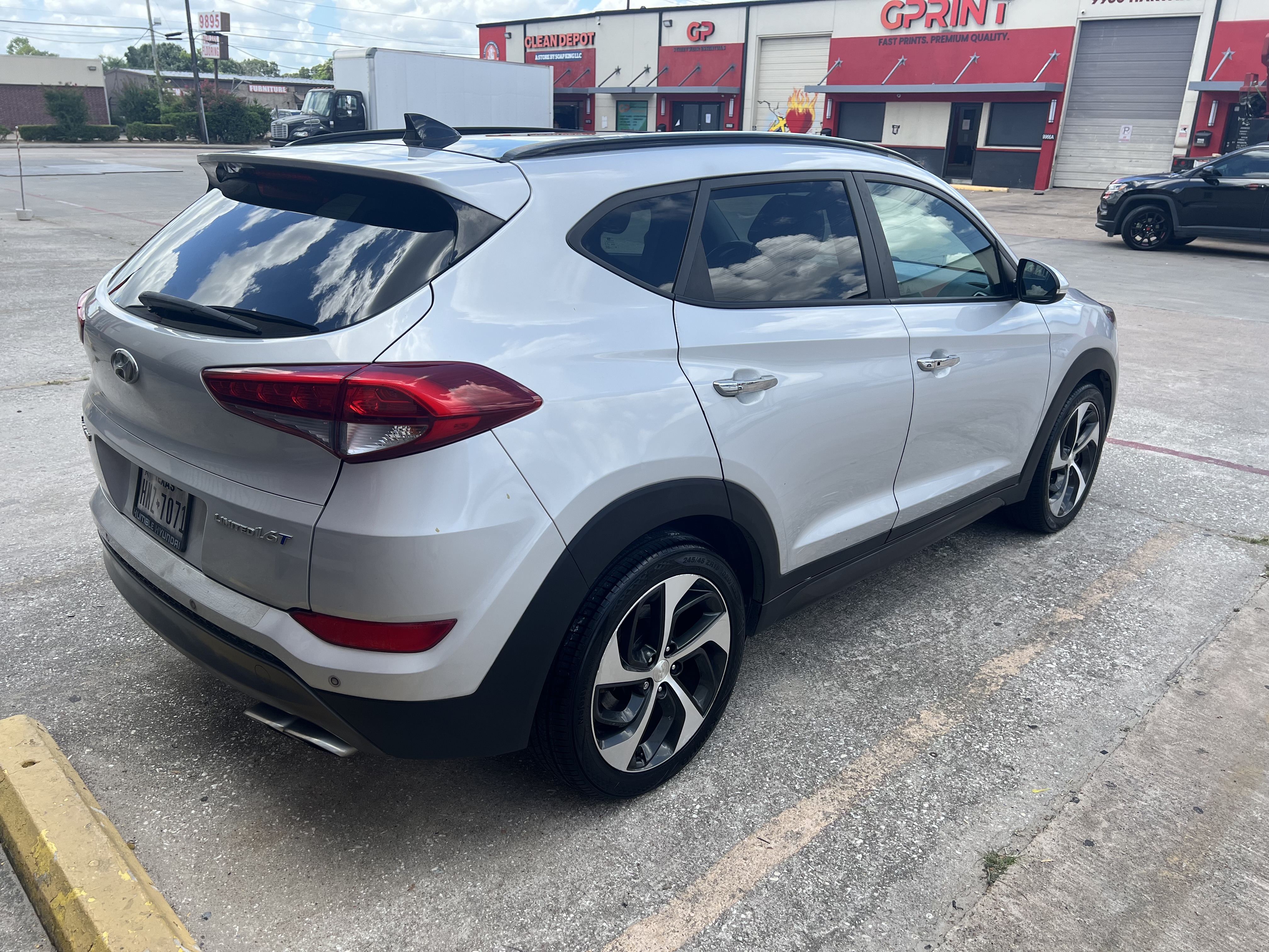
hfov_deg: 67.3
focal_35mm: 26
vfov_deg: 53.1
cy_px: 476
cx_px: 634
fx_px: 953
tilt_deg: -20.1
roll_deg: -1.9
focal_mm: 5.7
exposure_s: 1/1751
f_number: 1.5
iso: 50
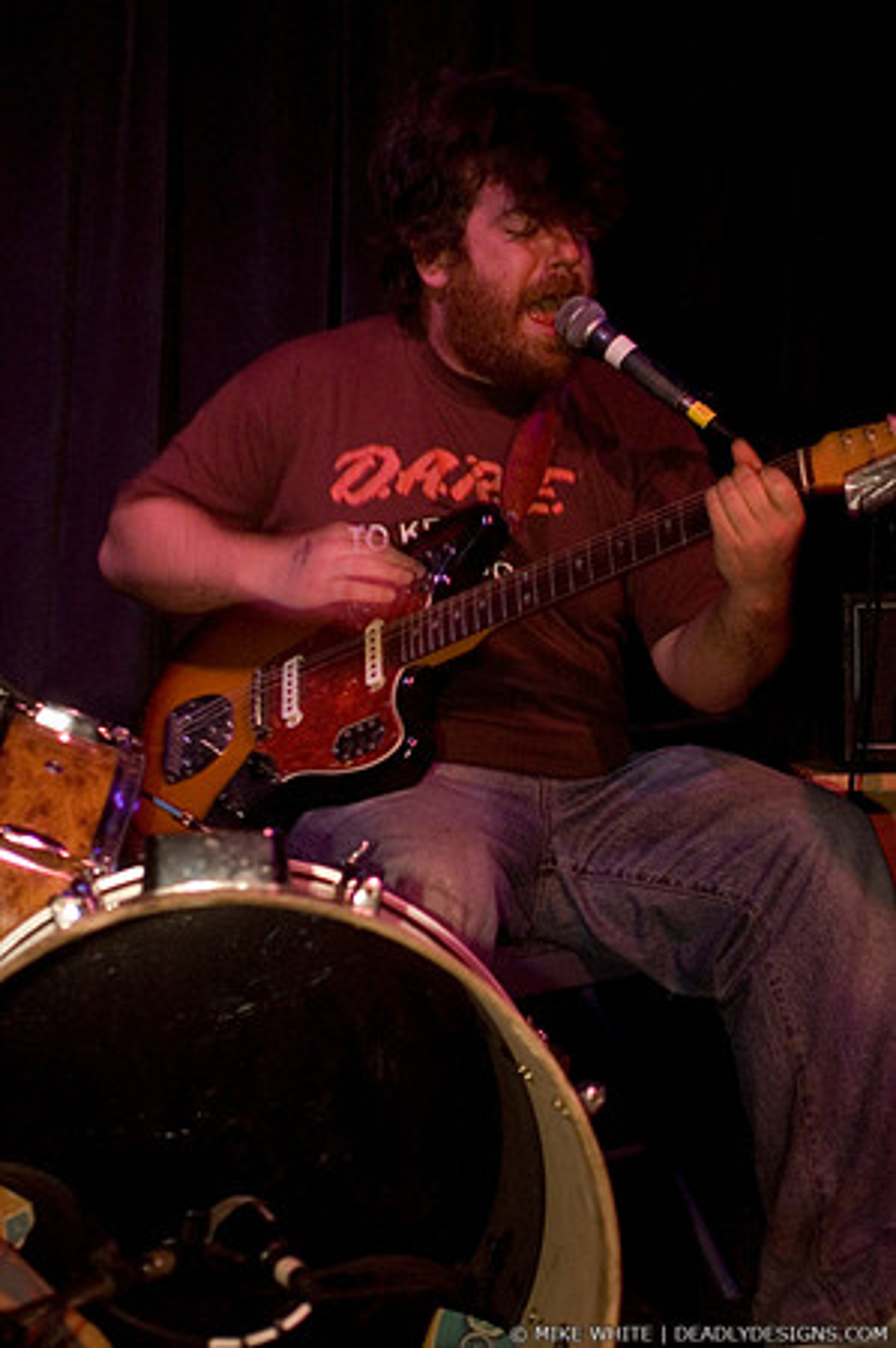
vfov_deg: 28.1
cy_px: 674
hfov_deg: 18.9
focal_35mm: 72
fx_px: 2694
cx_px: 448
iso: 800
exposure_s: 1/40
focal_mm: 48
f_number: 2.8
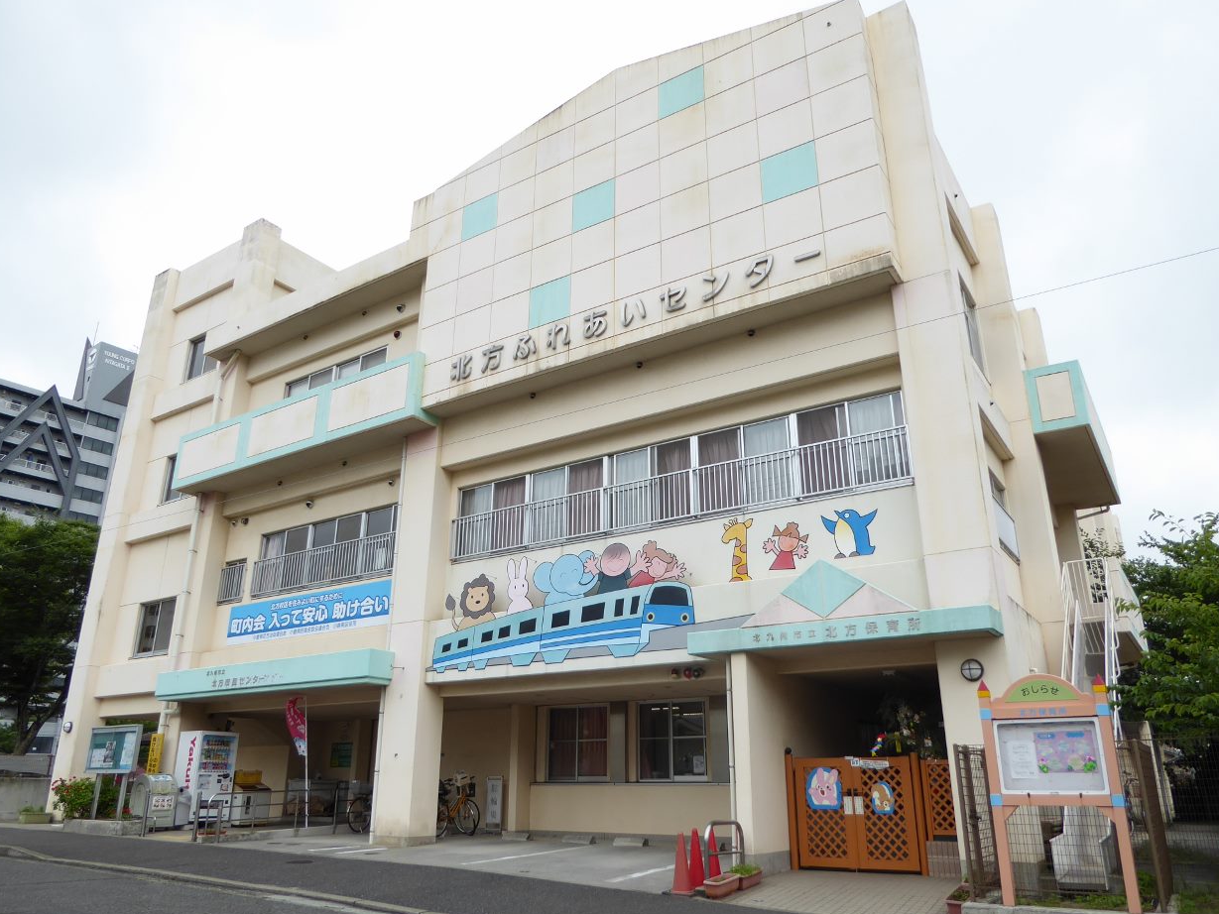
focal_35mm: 25
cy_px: 452
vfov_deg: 54.9
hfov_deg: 69.4
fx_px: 880
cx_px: 608
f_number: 3.3
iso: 80
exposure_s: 1/250
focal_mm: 4.3
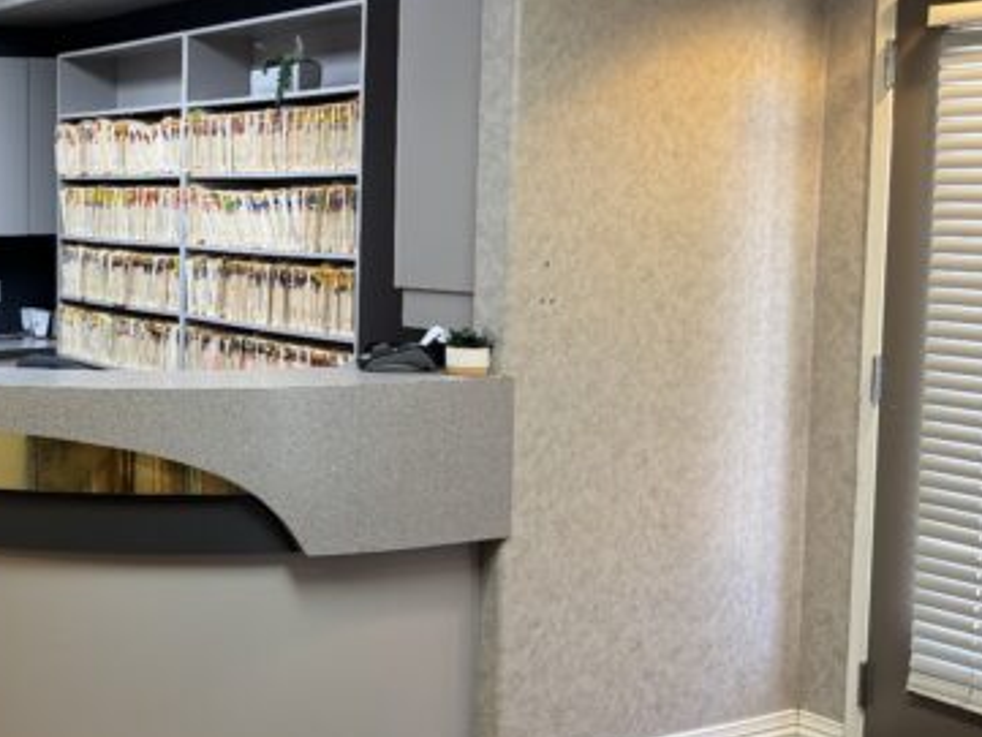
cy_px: 296
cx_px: -38
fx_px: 1447
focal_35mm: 51
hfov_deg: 33.7
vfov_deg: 28.5
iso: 200
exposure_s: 1/60
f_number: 1.78
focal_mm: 6.76
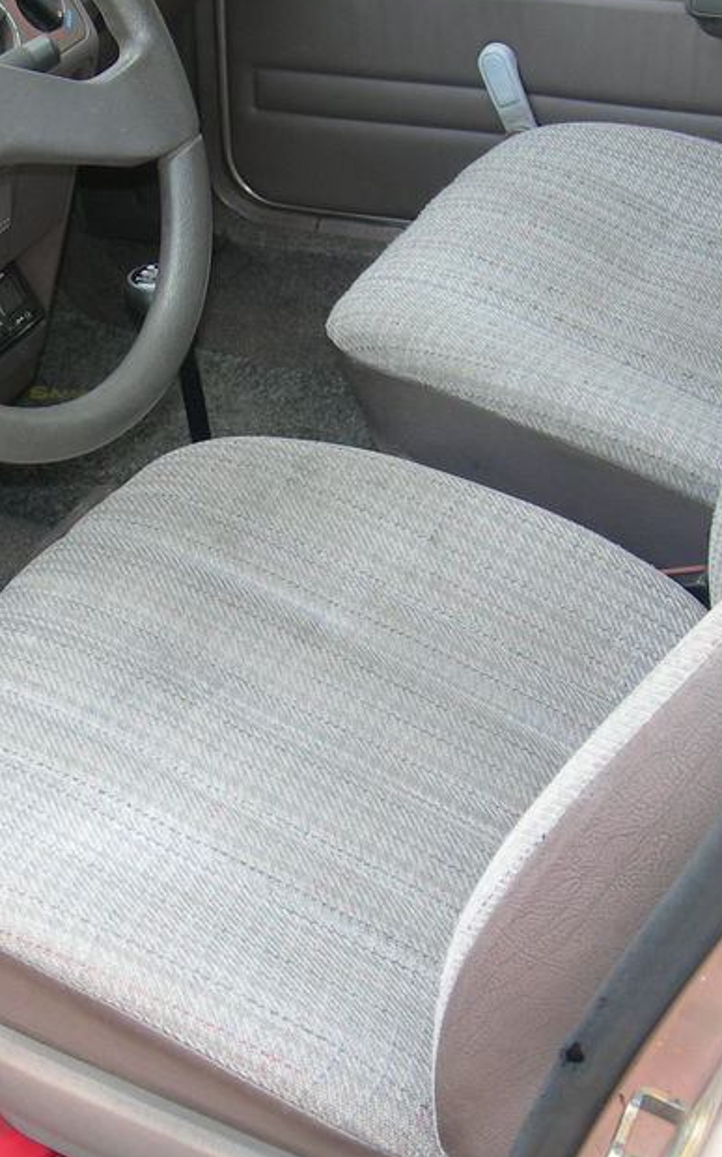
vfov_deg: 31.5
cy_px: 530
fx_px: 2048
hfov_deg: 19.5
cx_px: 35
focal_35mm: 65
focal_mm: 7.8
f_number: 2.8
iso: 50
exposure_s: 1/82.3
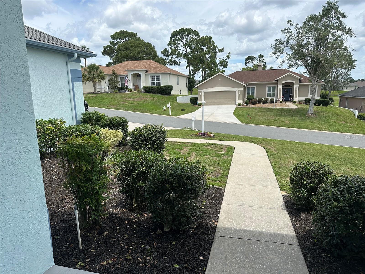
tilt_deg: -10.7
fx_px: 253
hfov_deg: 71.6
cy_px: 137
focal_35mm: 24
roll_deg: +1.7
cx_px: 182
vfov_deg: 56.8
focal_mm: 6.86
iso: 80
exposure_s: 1/3717
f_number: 1.78
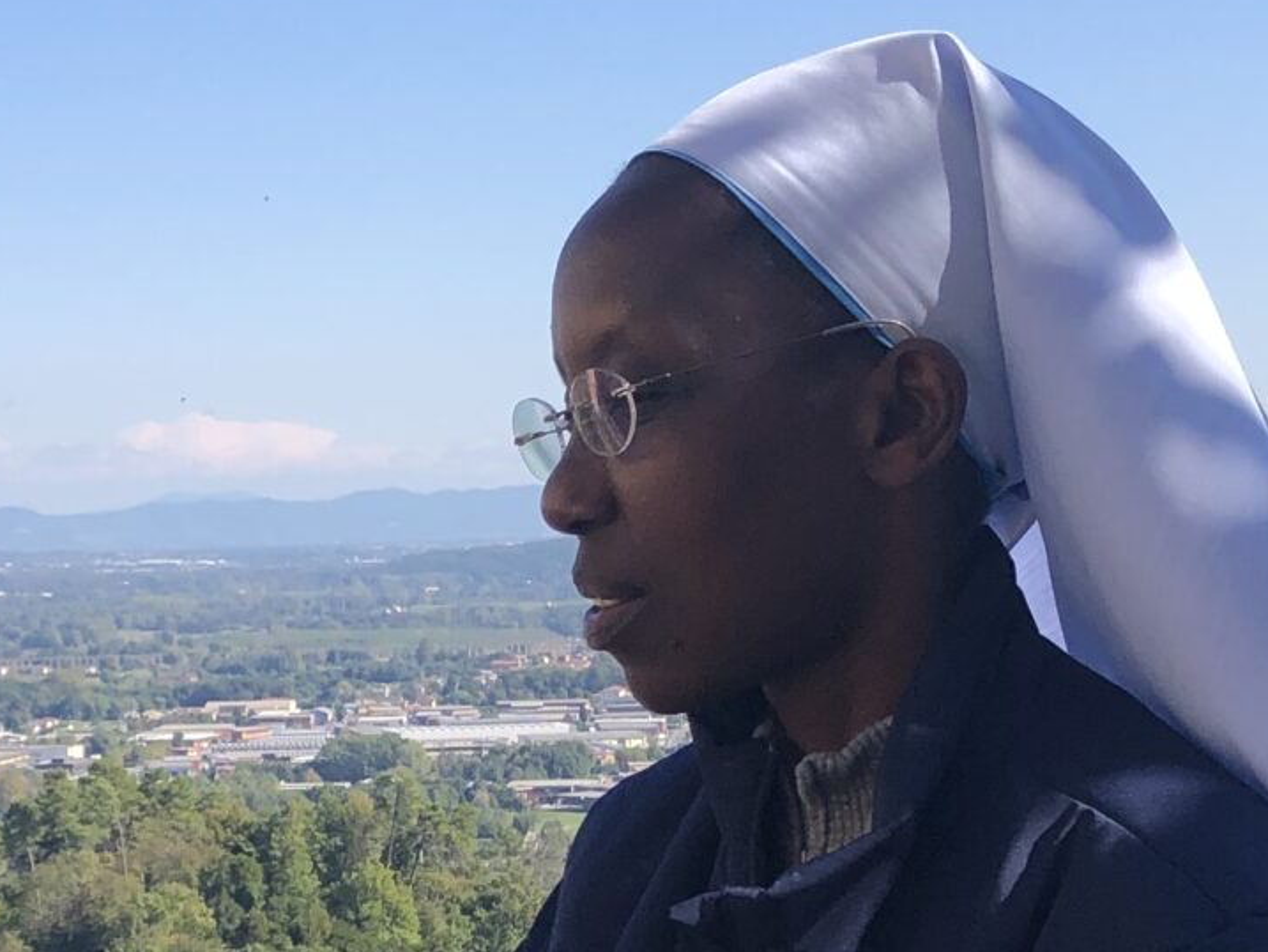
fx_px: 3664
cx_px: 150
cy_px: 994
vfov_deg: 14.5
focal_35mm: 100
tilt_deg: -7.0
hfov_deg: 19.3
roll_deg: +2.5
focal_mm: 3.99
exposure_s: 1/1297
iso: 20
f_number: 1.8
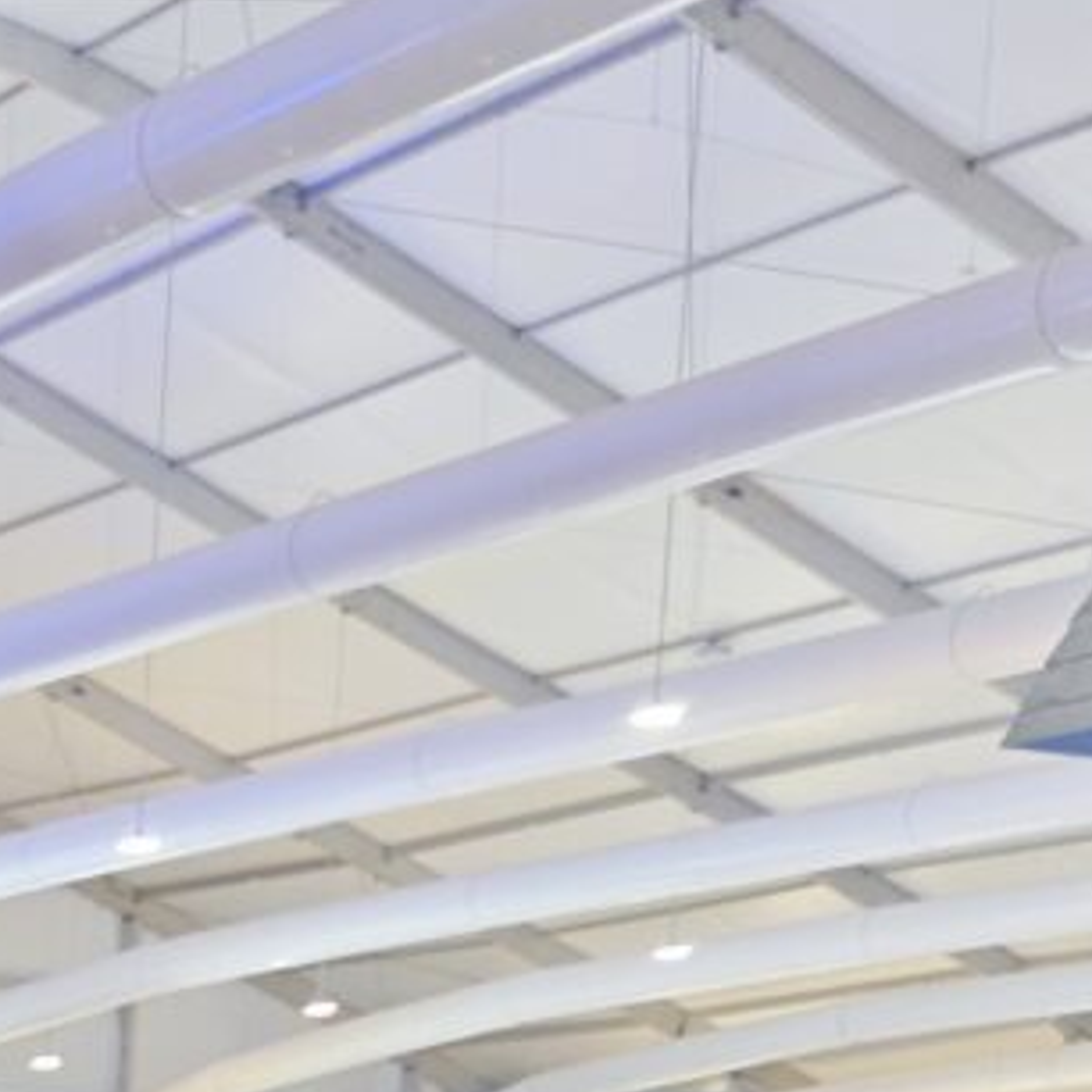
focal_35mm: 102
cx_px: -935
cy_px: 1959
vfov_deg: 14.9
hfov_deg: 14.7
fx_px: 3640
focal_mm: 5.43
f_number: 1.8
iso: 200
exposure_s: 1/60
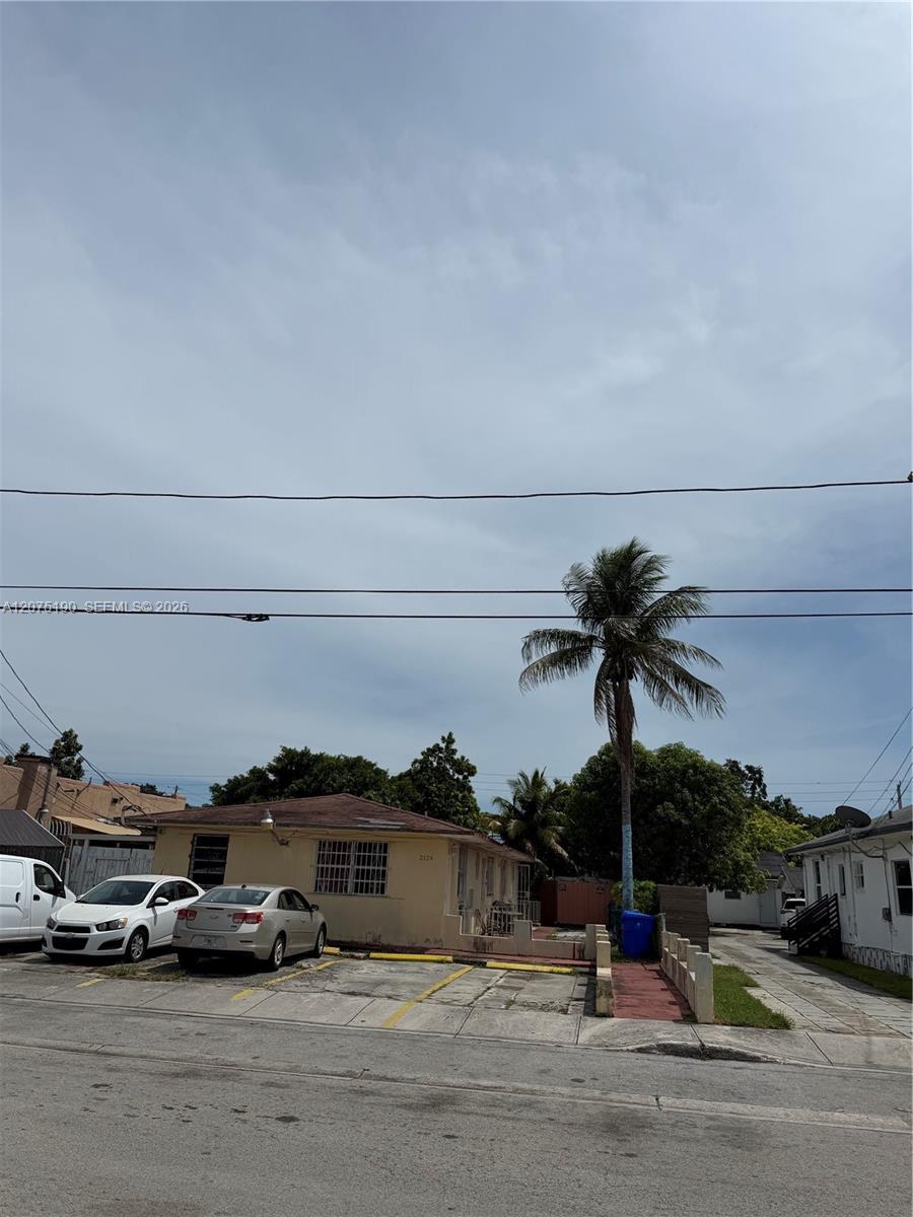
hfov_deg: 56.8
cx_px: 456
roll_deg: -2.9
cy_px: 608
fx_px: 844
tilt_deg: +20.4
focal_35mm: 24
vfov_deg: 71.6
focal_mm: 6.76
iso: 80
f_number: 1.78
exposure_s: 1/17544
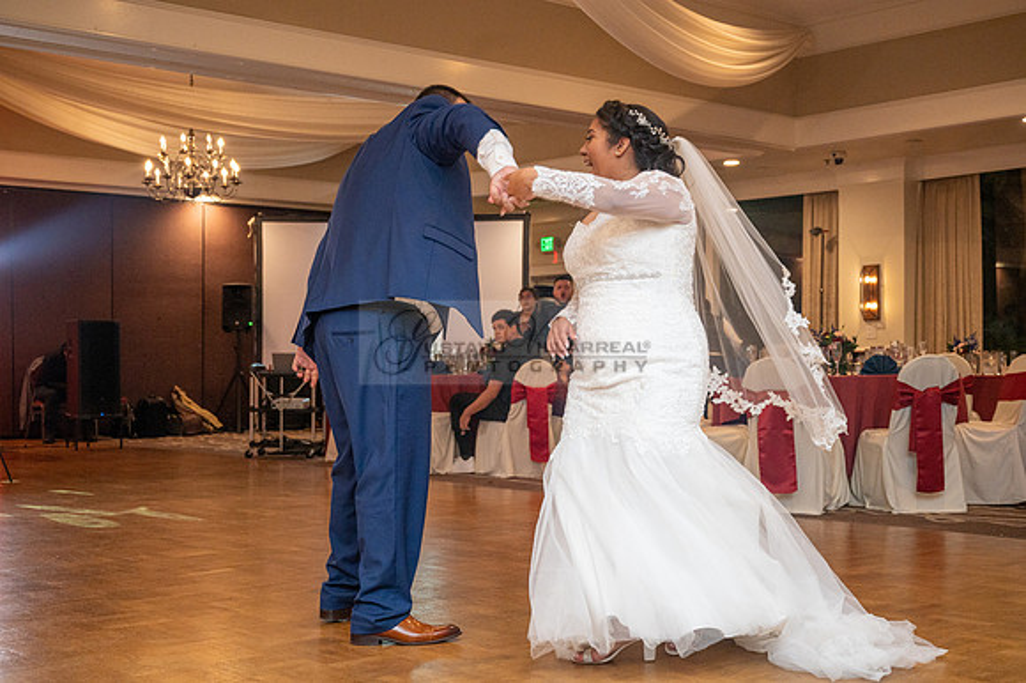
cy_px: 342
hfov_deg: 43.6
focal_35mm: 45
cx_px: 513
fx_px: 1282
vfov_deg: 29.8
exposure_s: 1/200
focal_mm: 45
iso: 2500
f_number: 4
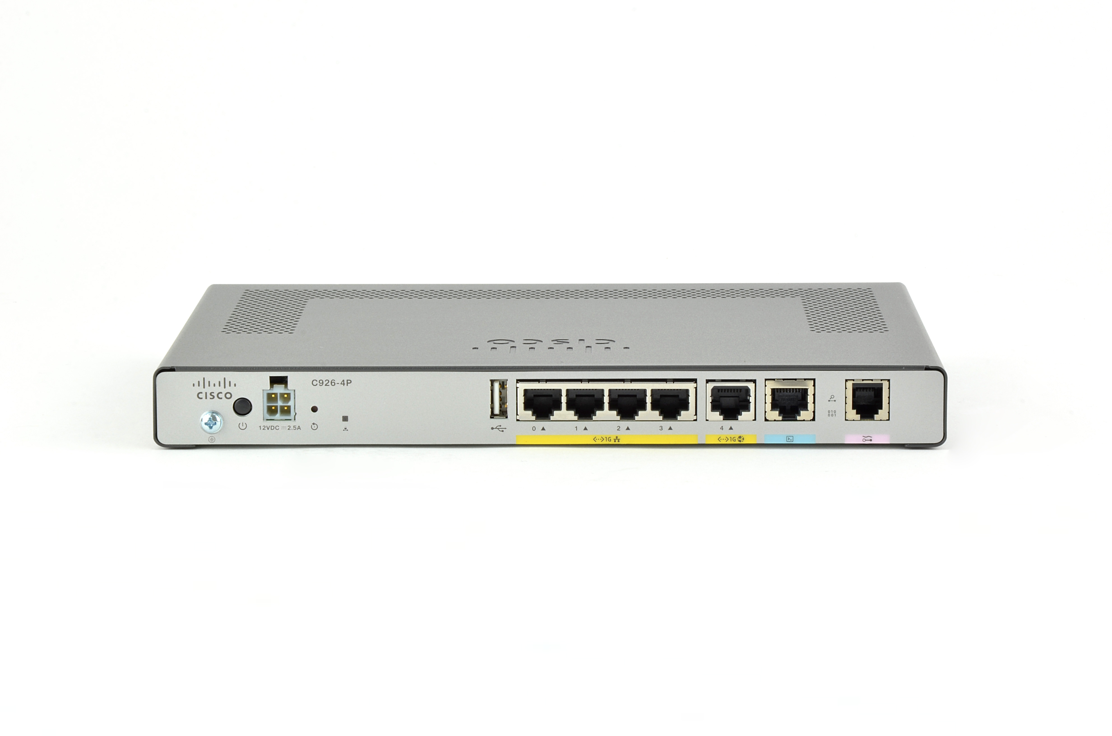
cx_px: 556
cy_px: 368
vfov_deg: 9.3
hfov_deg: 14.0
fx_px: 4531
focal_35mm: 147
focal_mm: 98
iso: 100
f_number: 22
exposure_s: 1/2
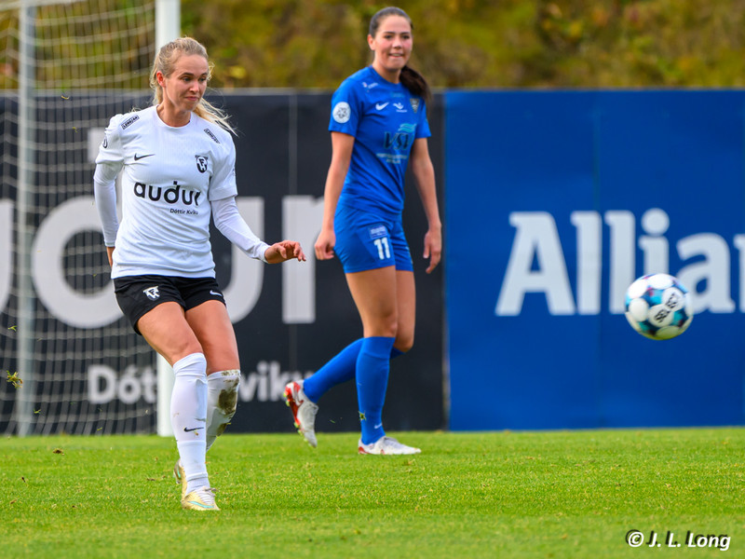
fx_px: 17224
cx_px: 268
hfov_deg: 2.5
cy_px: 272
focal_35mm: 800
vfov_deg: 1.9
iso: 900
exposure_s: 1/1000
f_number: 6.3
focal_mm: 520
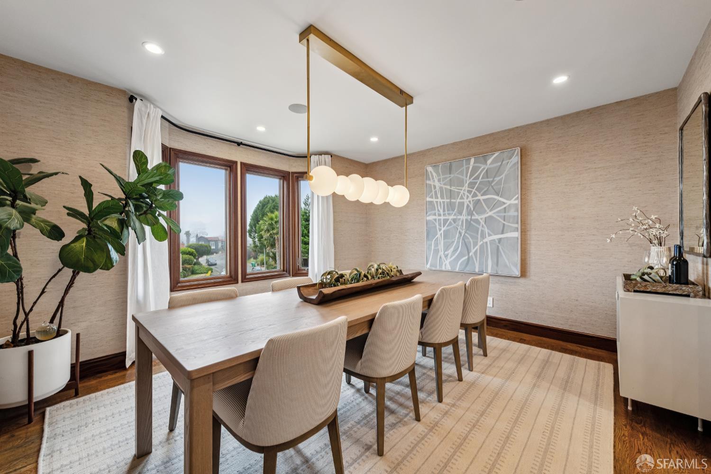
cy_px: 237
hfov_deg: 104.3
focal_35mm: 14
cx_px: 356
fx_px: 276
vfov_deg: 81.2
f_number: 11
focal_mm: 14
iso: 640
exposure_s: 1/40
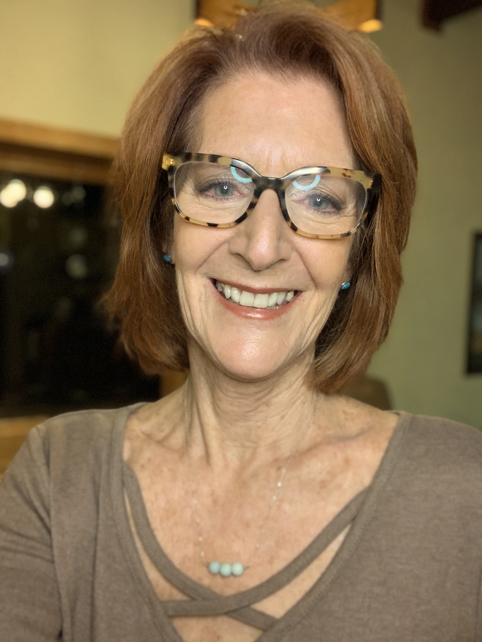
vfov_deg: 56.8
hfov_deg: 44.2
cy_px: 321
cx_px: 241
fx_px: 594
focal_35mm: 32
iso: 250
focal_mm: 2.87
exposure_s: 1/60
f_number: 2.2
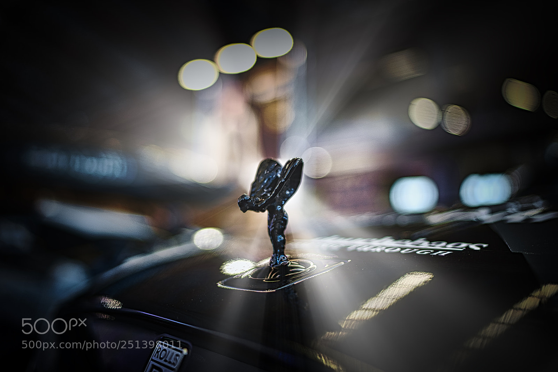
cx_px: 279
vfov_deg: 37.9
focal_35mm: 35
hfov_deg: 54.4
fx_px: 543
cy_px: 186
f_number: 1.4
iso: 200
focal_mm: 35
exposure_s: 1/40
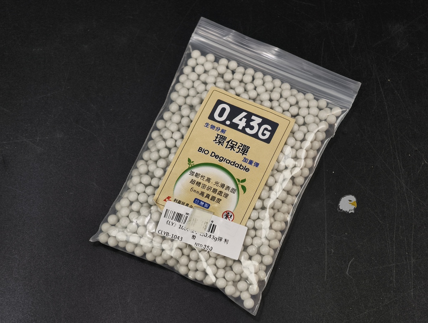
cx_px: 214
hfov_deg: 23.0
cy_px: 162
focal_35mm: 85
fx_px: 1053
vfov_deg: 17.4
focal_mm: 22.48
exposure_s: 1/40
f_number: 2.67
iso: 510
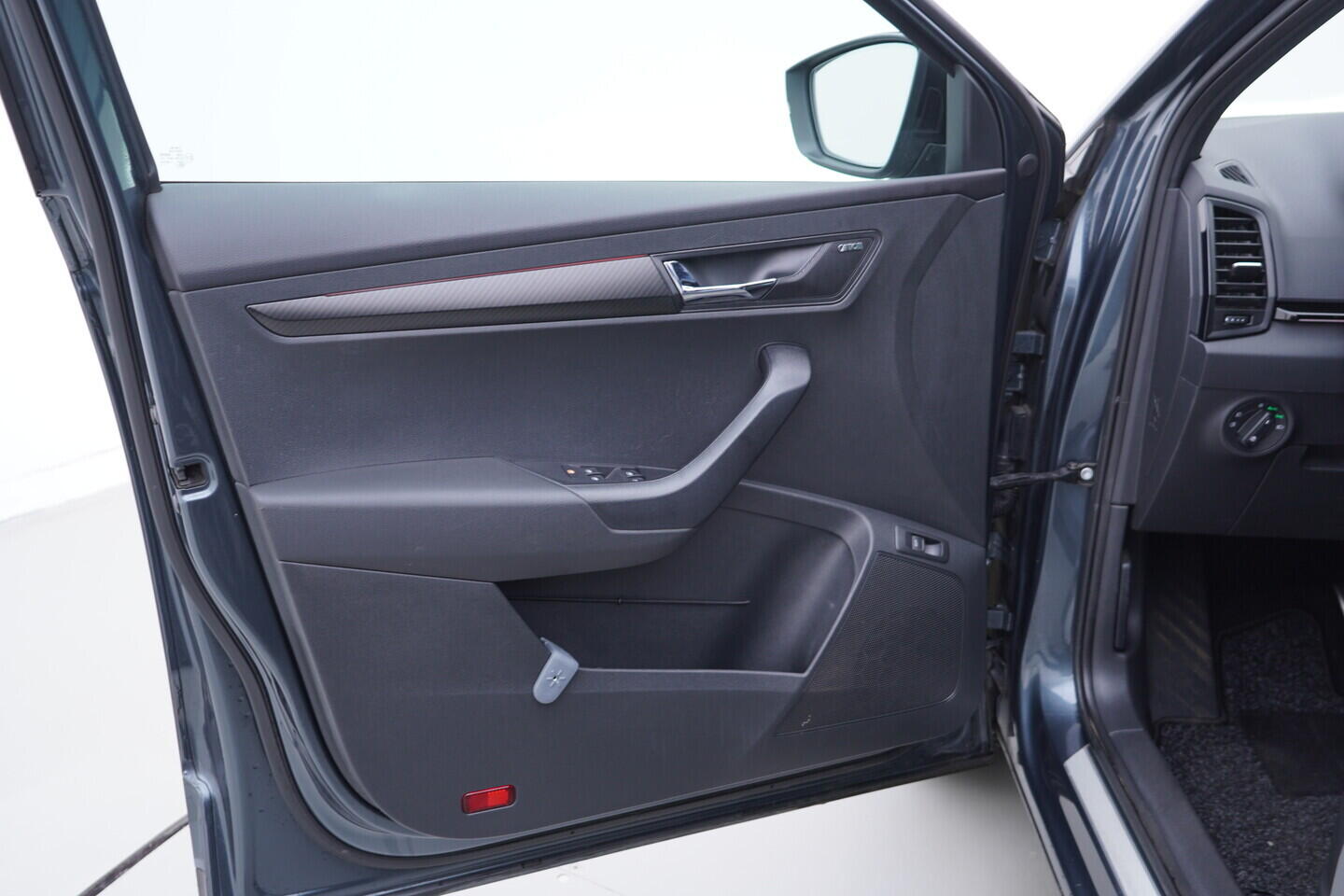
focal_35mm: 36
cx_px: 672
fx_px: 1344
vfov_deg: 36.9
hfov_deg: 53.1
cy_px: 448
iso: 160
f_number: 2.8
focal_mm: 24
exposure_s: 1/40
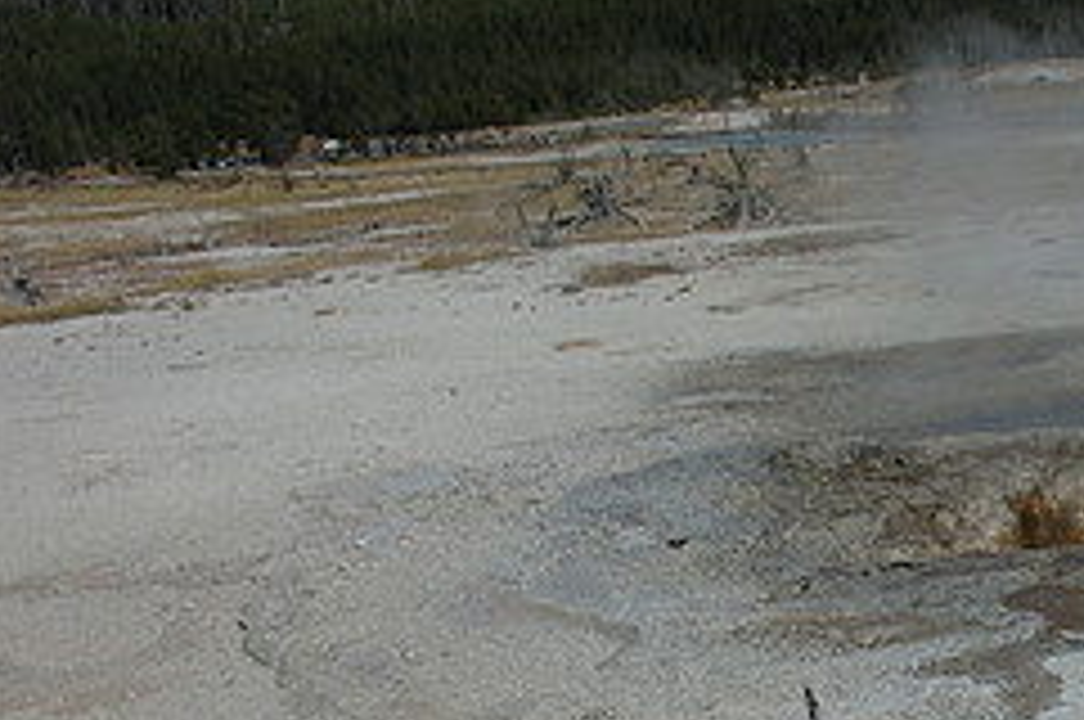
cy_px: 670
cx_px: 1219
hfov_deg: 28.0
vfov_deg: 20.4
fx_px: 1955
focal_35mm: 65
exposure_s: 1/320
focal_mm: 18
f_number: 9
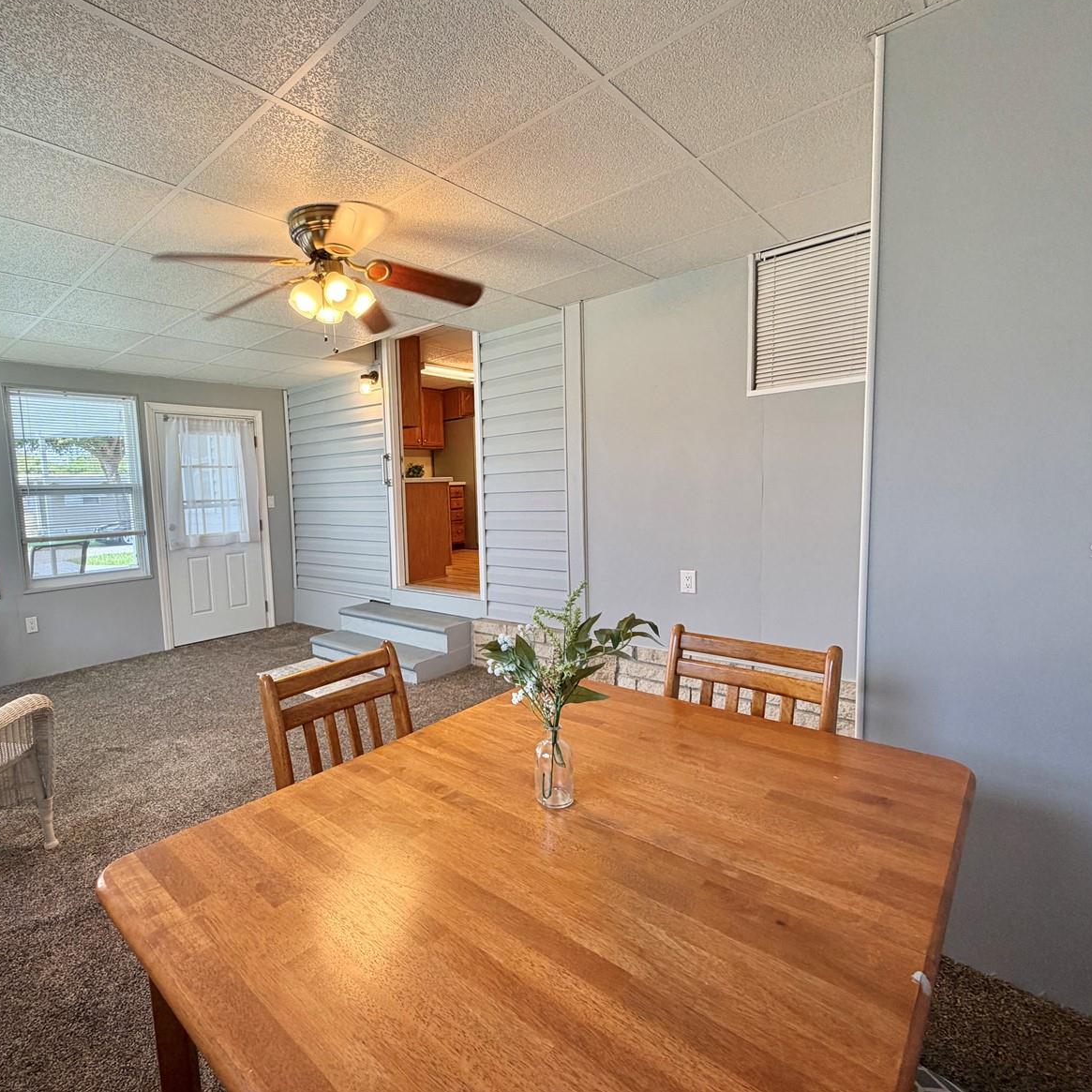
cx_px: 428
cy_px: 550
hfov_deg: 82.8
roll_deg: +2.2
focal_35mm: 17
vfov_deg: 84.0
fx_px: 607
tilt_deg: -5.8
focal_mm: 2.22
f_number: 2.2
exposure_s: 1/120
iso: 125
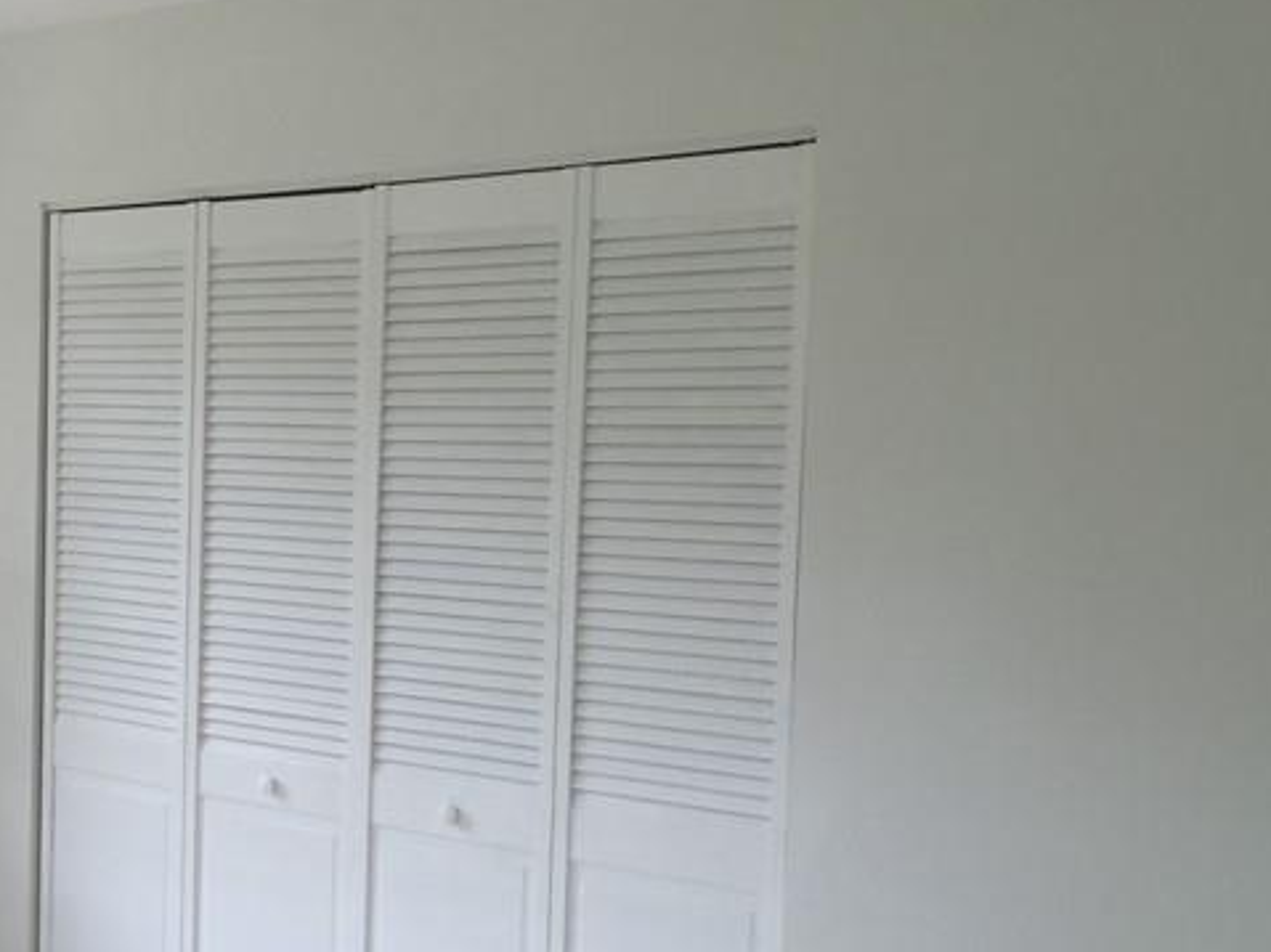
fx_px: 2276
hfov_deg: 29.3
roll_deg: -1.9
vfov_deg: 23.6
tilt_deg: -3.4
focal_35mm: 62
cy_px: 618
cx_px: 13
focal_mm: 4.15
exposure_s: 1/122
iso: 32
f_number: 2.2
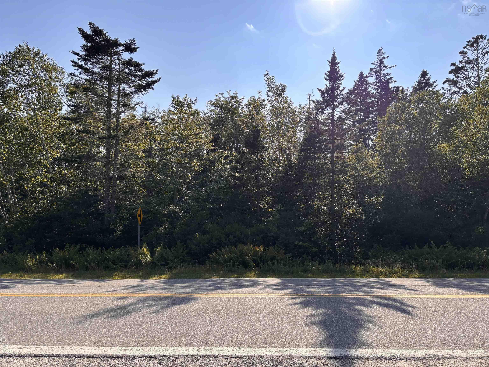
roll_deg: -1.7
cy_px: 184
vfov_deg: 53.1
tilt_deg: +1.4
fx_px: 367
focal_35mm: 26
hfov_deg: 67.3
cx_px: 244
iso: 50
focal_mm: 5.96
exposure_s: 1/2778
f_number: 1.6
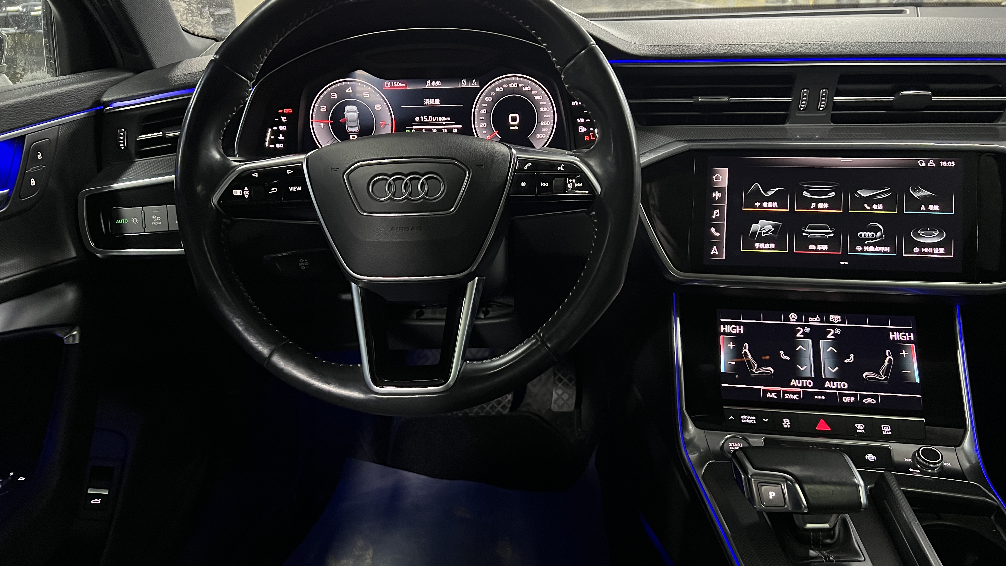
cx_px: 497
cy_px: 294
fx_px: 774
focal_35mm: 29
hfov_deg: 66.1
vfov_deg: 40.2
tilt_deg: -24.0
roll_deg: +3.0
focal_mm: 5.7
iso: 500
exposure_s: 1/25
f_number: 1.5
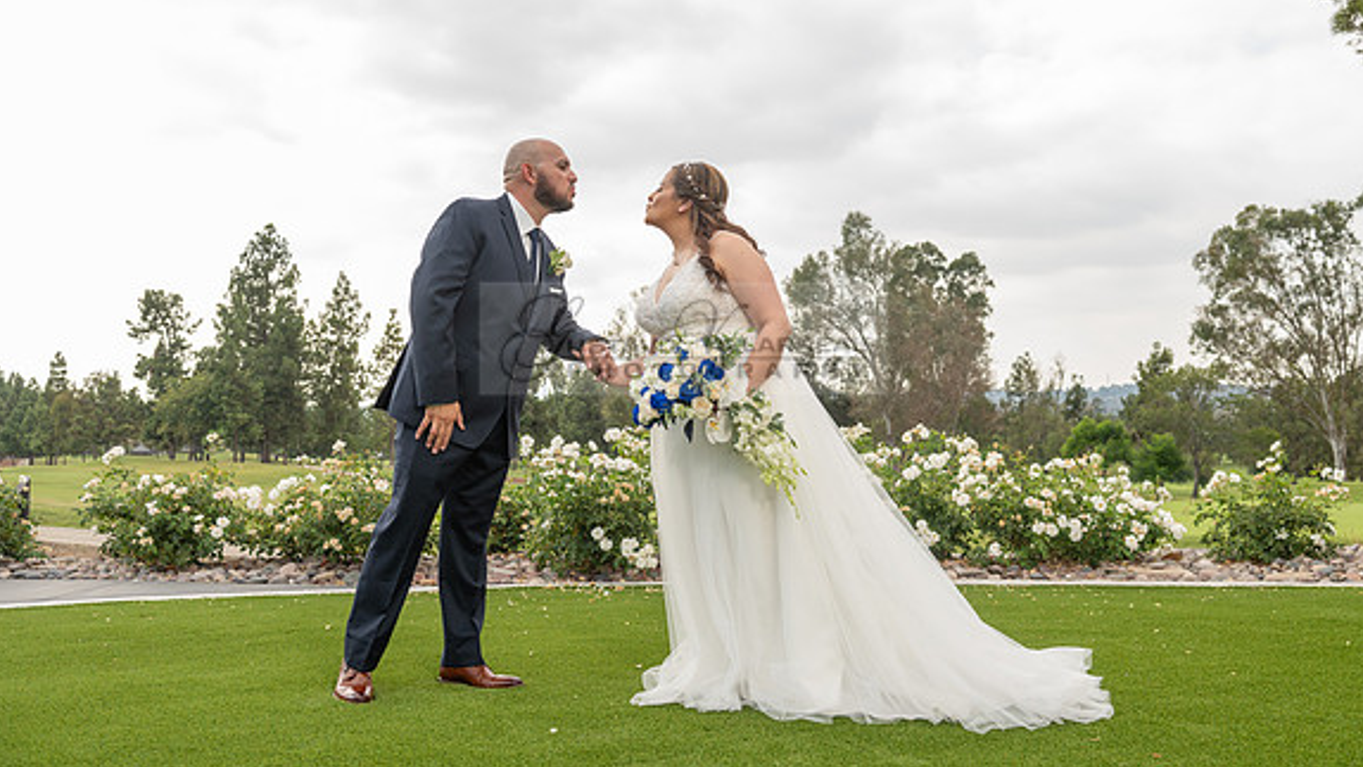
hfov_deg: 55.3
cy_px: 338
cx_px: 686
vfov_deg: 32.8
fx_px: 1301
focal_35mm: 36
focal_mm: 34
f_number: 5.6
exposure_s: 1/320
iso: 200
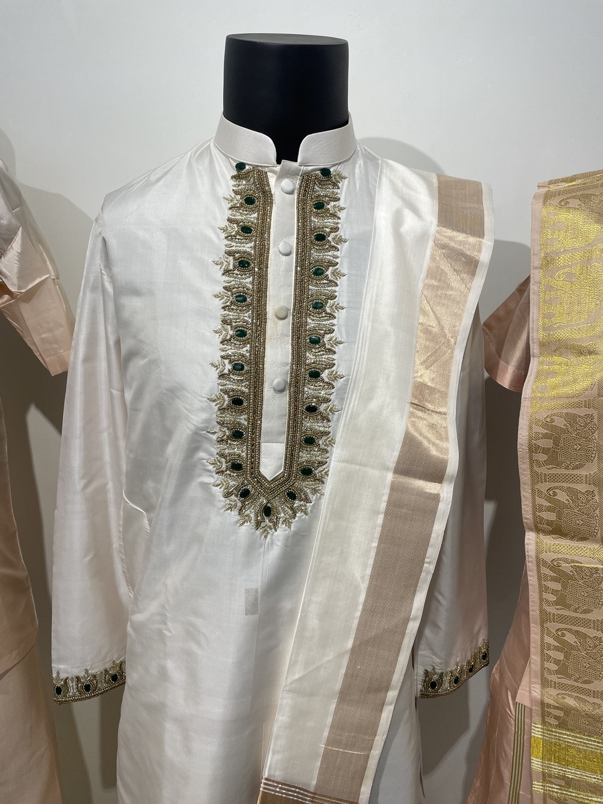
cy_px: 402
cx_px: 302
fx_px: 604
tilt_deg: -17.1
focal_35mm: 26
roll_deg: -1.1
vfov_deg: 67.3
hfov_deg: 53.1
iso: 32
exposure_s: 1/183
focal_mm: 4.2
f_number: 1.6
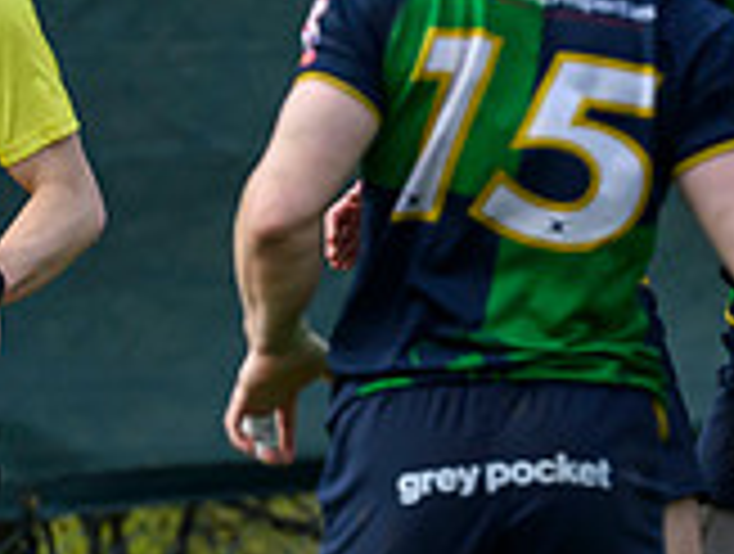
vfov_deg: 0.4
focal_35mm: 4228
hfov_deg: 0.5
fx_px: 89849
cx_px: 880
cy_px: 612
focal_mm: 560
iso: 500
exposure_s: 1/2500
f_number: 4
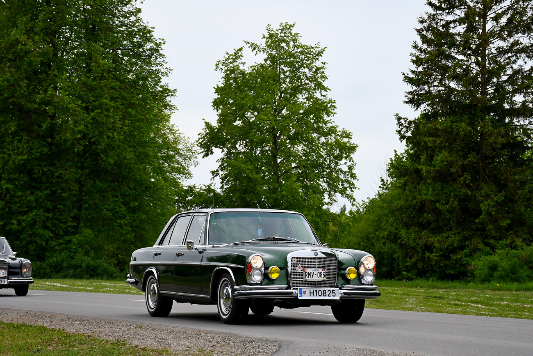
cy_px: 178
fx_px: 1244
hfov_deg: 24.2
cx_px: 266
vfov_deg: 16.3
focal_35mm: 84
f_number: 6.3
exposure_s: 1/640
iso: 400
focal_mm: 56
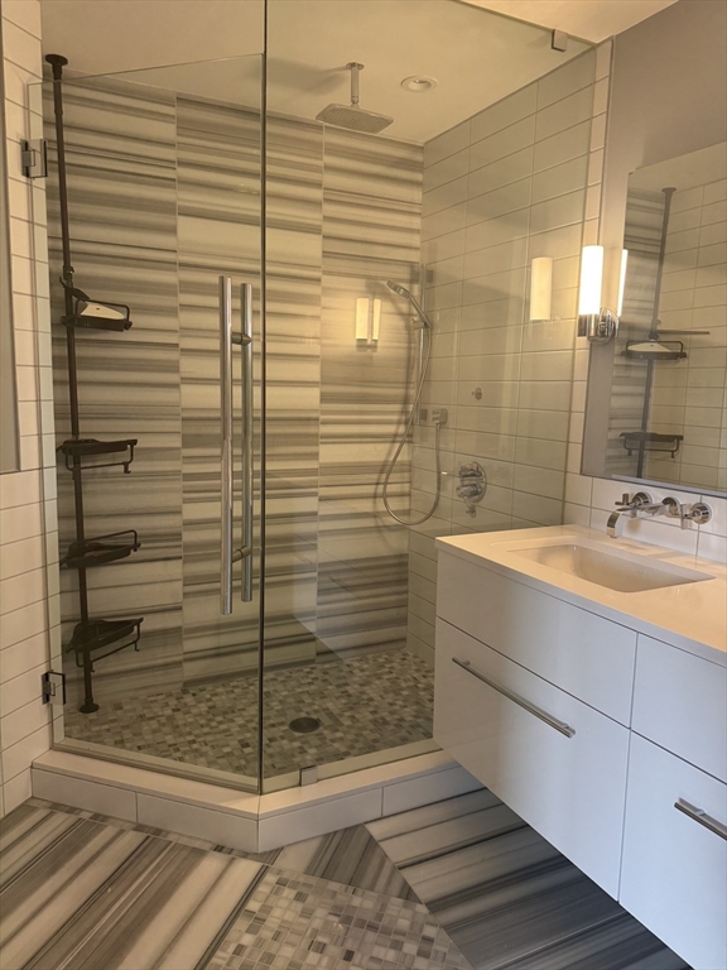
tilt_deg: -8.0
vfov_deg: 71.6
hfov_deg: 56.8
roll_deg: -0.2
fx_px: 672
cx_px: 364
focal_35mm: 24
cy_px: 485
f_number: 1.78
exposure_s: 1/60
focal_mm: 6.76
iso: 160
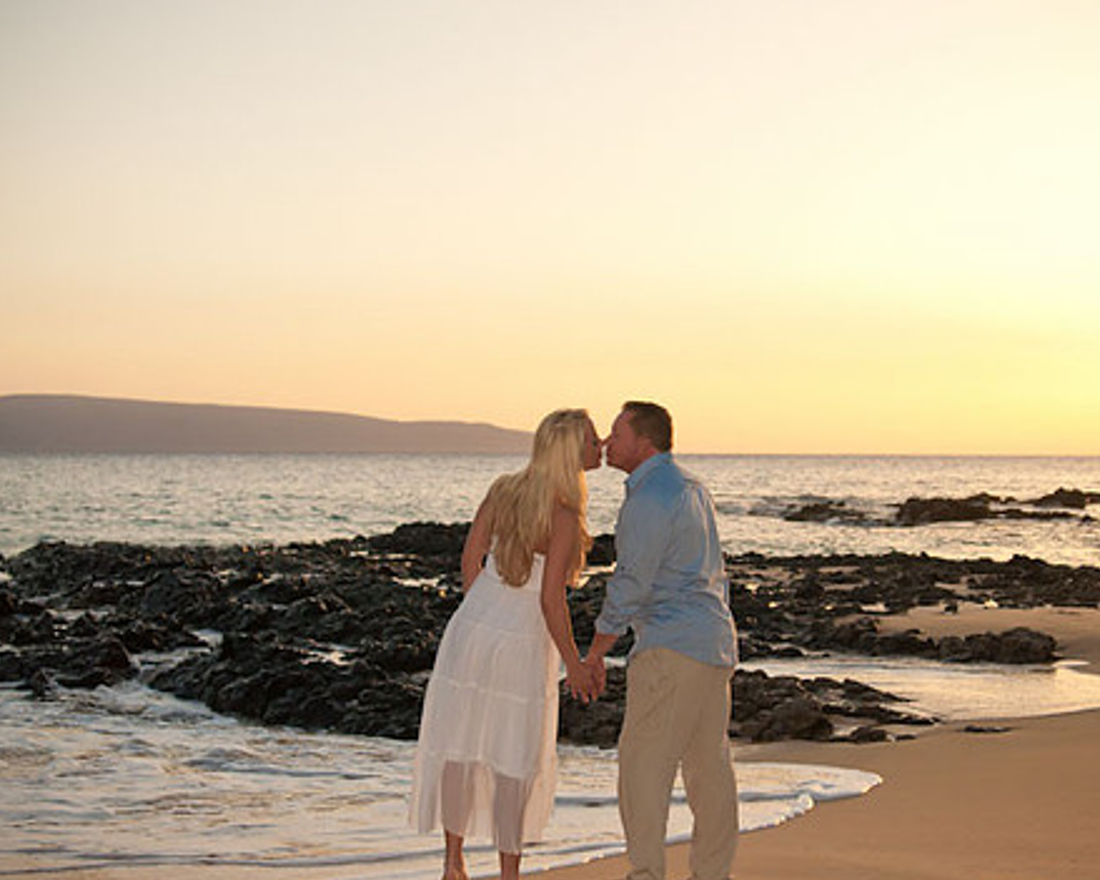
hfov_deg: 36.0
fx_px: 1693
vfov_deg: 29.1
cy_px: 470
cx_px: 604
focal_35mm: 52
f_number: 2.8
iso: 640
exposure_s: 1/2500
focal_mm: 28
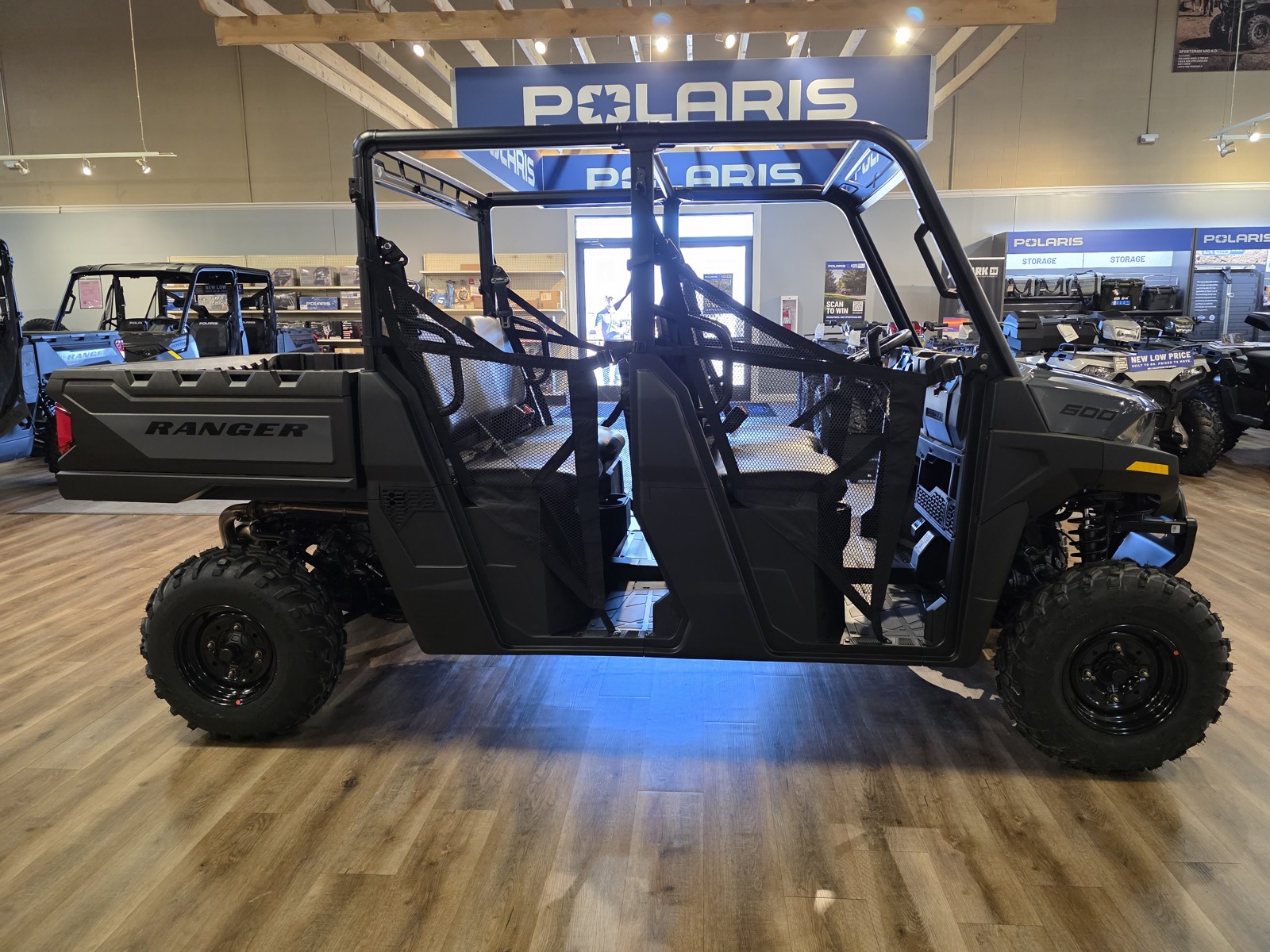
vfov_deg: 58.9
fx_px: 844
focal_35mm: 23
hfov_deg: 73.9
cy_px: 476
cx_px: 635
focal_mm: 6.3
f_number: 1.7
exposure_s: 1/120
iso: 640
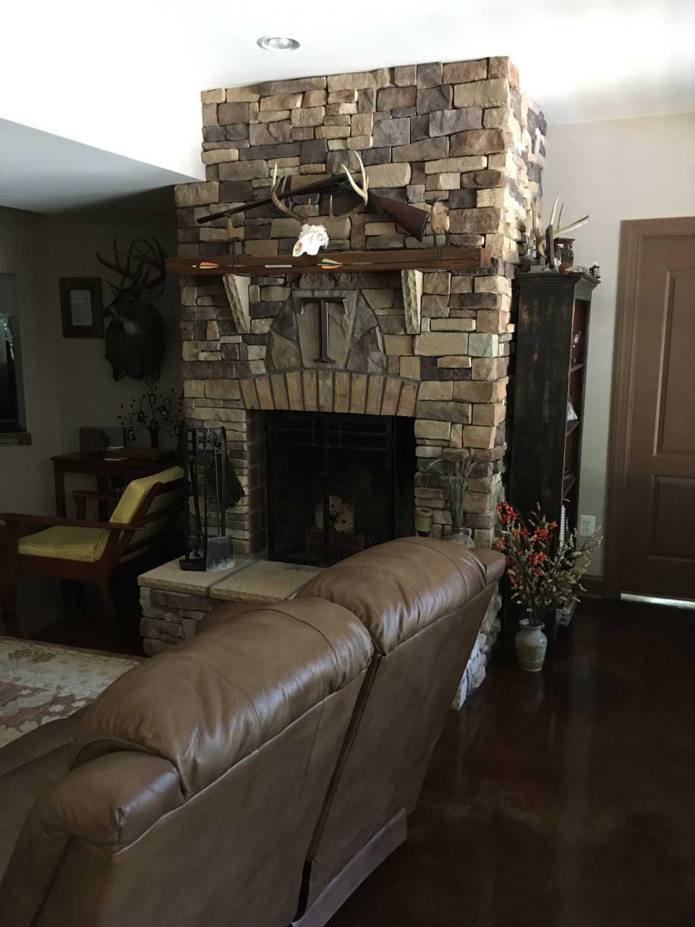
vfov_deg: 61.7
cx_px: 348
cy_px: 464
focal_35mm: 29
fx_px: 776
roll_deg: -0.6
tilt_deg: -10.2
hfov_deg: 48.2
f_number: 2.2
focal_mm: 4.15
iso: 250
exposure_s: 1/15
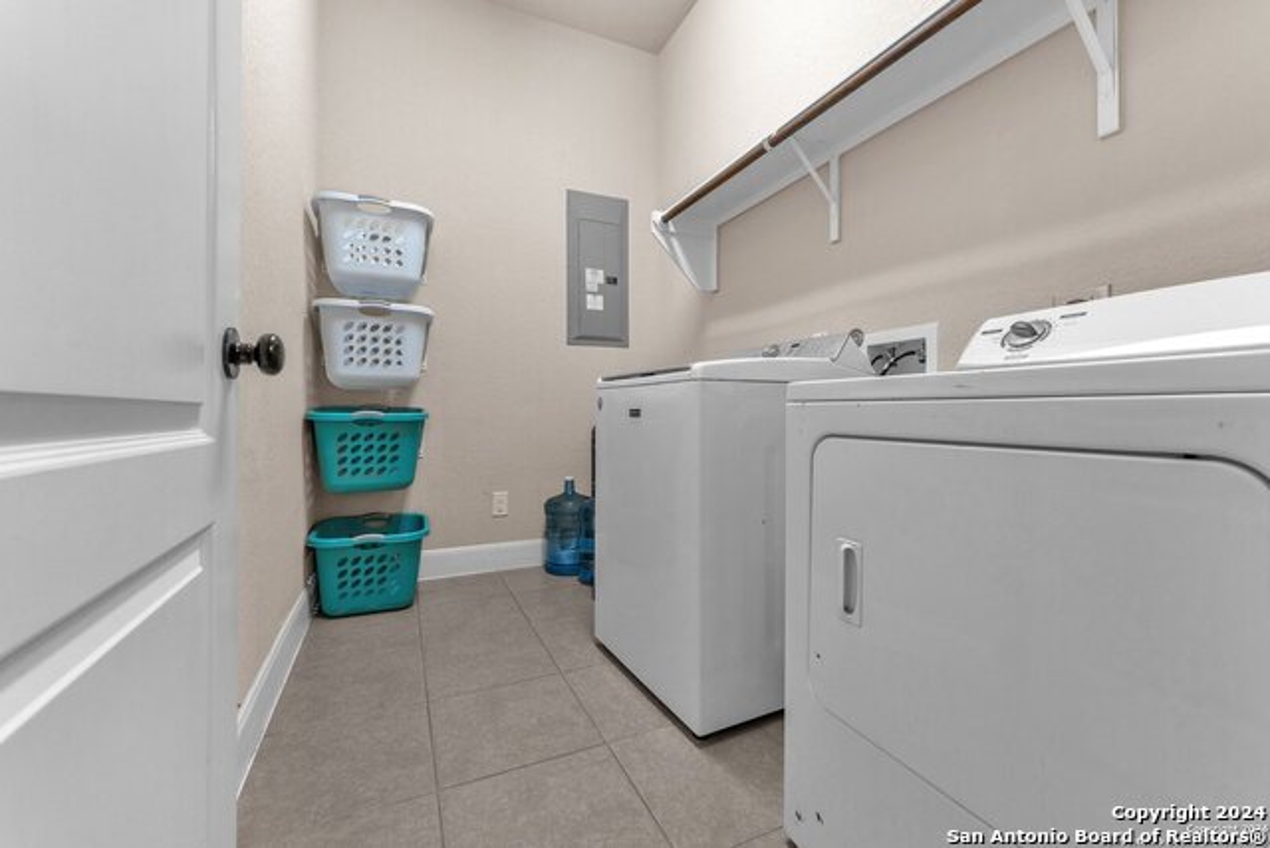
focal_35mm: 14
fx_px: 494
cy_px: 424
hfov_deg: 104.2
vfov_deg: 81.2
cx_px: 635
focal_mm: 14
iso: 500
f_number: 6.3
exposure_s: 1/20
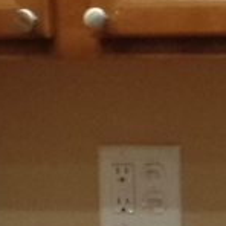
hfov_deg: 4.6
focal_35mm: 362
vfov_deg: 4.8
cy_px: 217
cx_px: 765
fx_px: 2674
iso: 480
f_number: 3.2
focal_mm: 7.5
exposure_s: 1/15
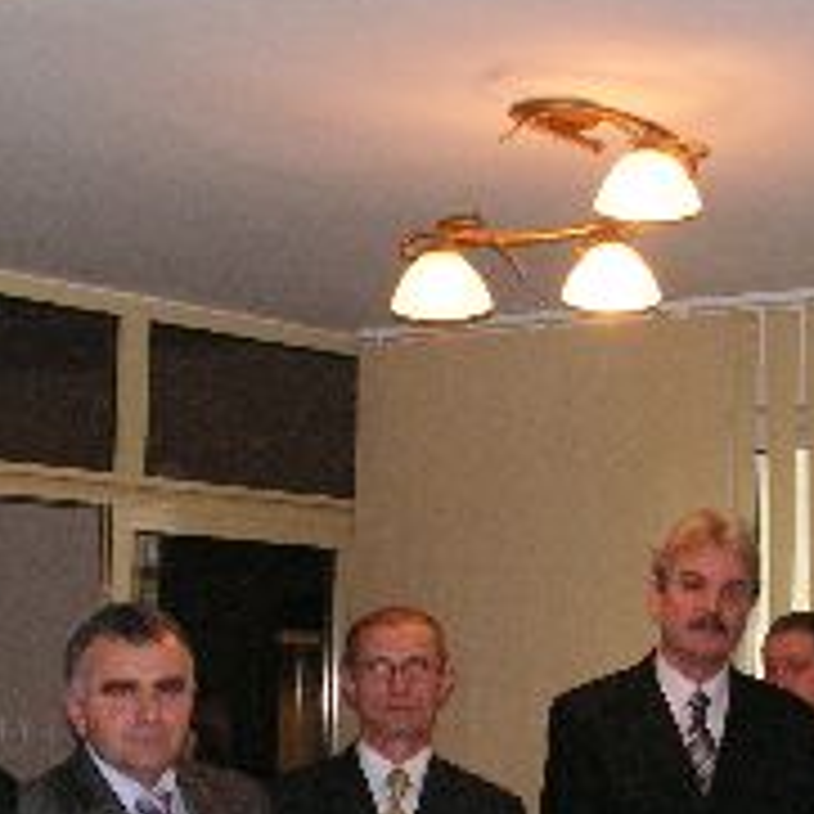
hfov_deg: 19.7
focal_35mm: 88
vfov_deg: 19.4
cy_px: 704
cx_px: 472
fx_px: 2341
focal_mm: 6
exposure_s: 1/40
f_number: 4.8
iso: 160
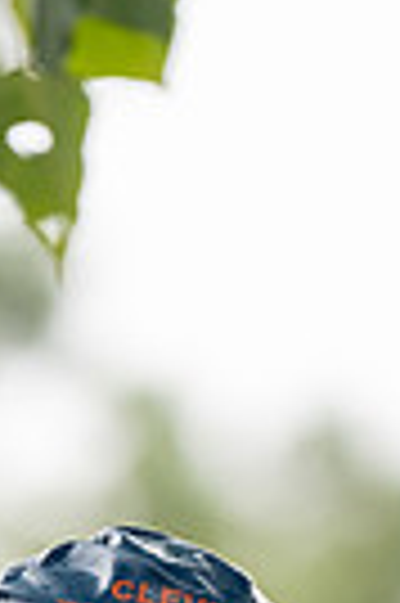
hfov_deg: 2.2
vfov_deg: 3.3
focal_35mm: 621
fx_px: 10376
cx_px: 45
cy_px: 842
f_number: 2.8
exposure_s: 1/800
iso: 1000
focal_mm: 185
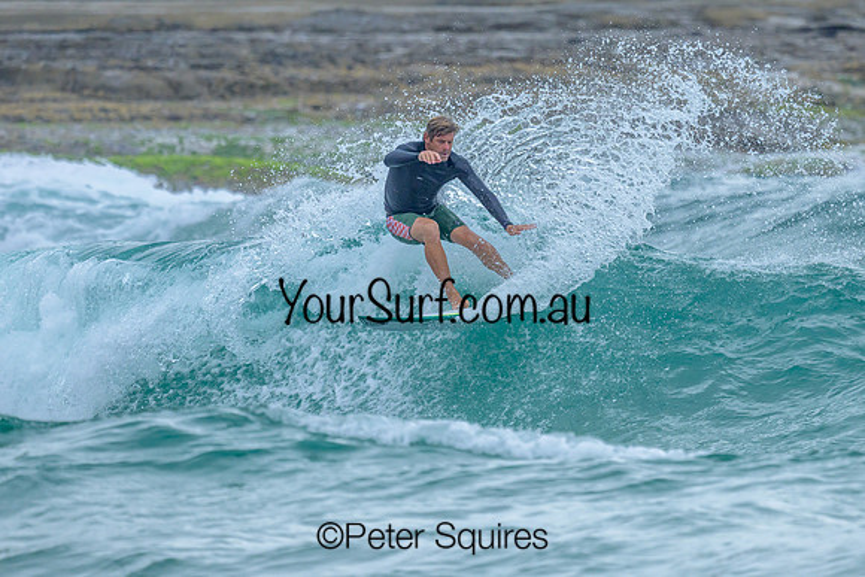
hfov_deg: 1.9
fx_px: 26426
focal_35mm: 1100
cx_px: 492
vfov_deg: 1.3
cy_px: 276
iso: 640
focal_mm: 800
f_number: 6.3
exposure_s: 1/2500
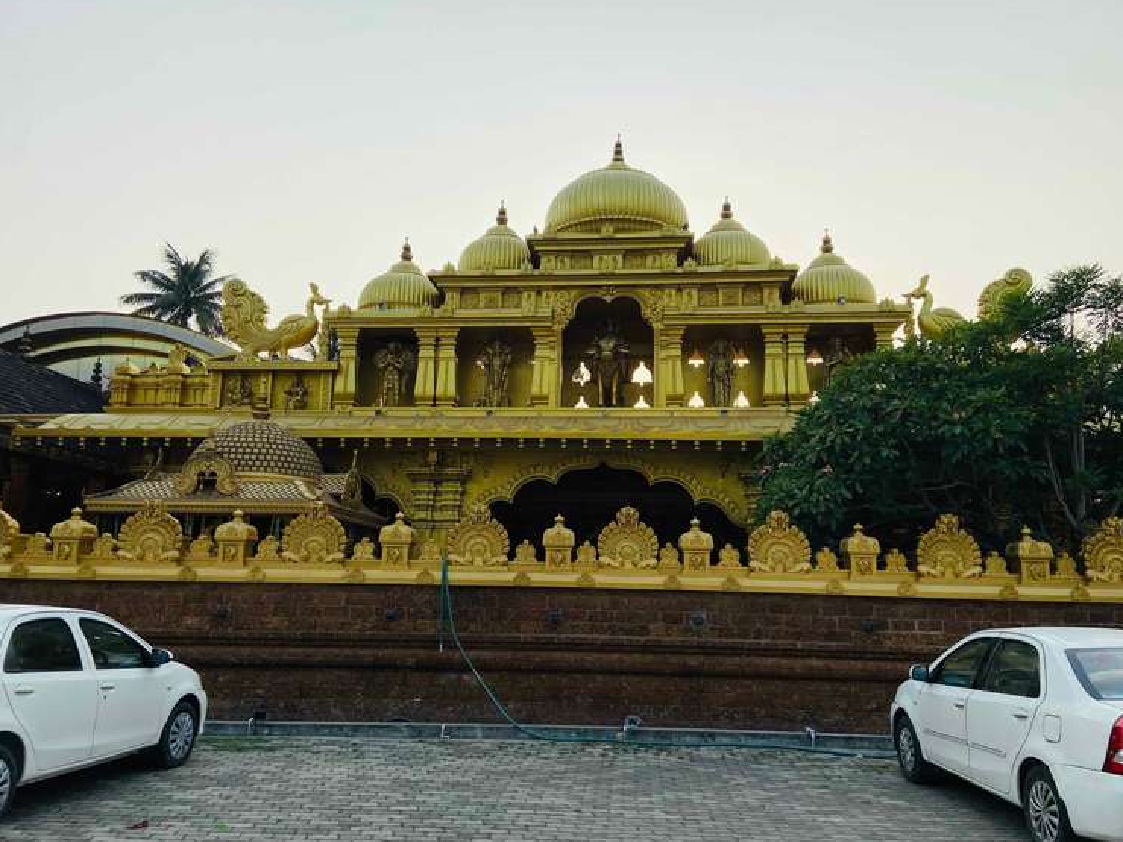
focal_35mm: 27
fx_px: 876
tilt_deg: +8.8
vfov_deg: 51.4
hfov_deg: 65.3
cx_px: 557
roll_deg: -1.1
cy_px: 426
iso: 32
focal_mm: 4.25
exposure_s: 1/4274
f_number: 1.8
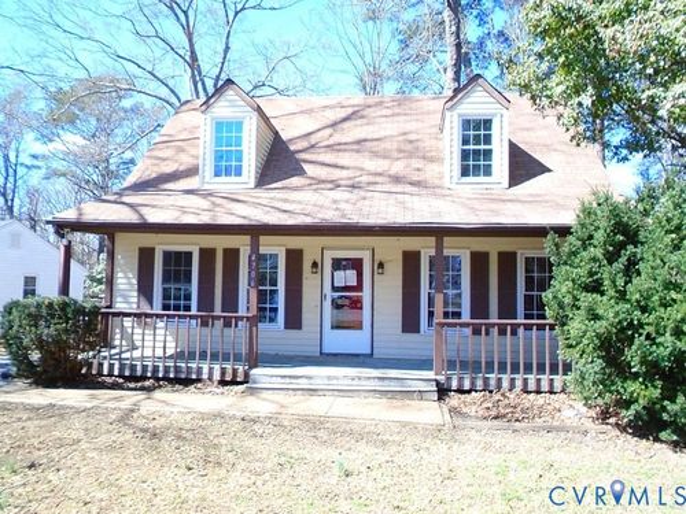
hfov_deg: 67.3
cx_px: 343
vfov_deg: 53.1
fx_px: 515
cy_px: 257
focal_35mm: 26
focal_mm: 4.6
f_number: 3.2
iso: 400
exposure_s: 1/800
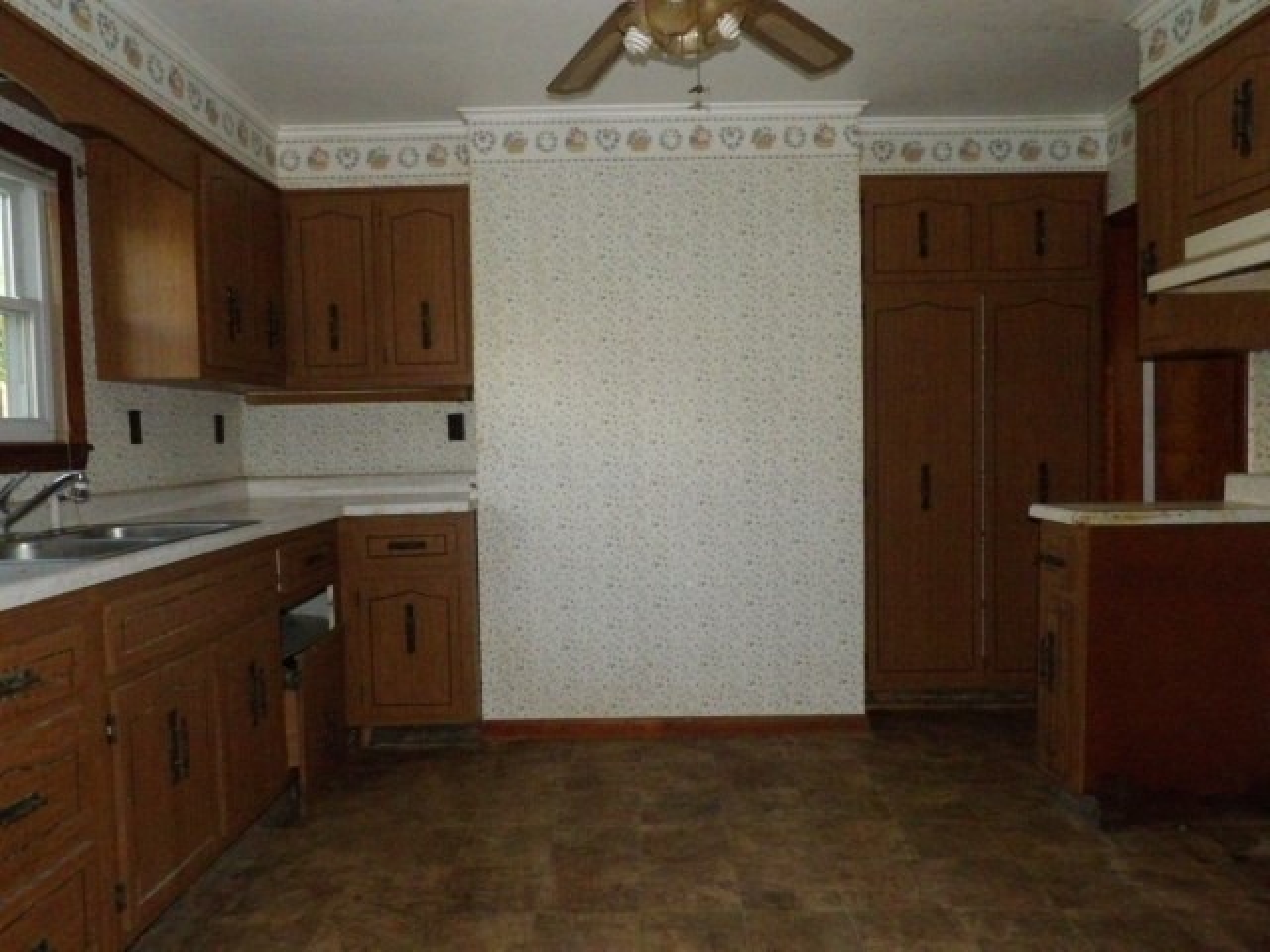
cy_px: 476
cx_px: 635
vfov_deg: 56.8
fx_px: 881
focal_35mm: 24
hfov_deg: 71.6
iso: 1600
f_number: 5.6
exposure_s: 1/320
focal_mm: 4.3
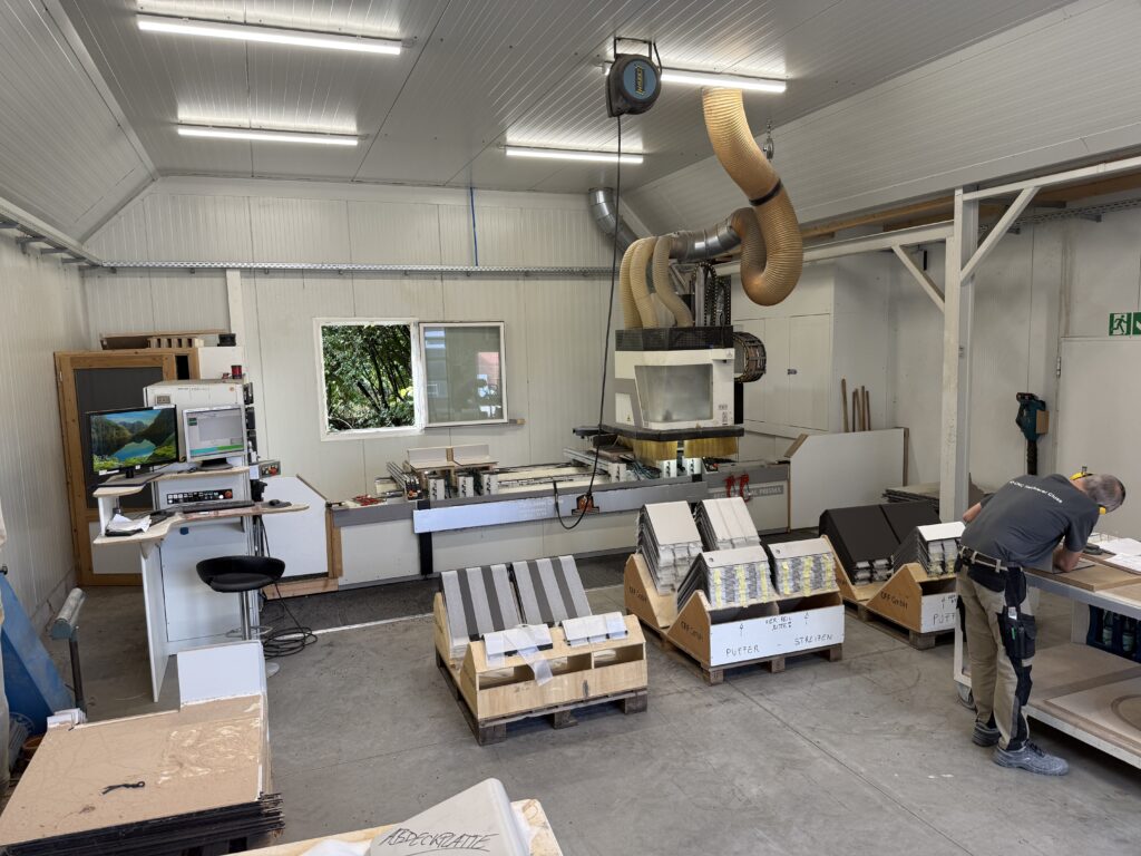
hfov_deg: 71.6
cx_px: 570
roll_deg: +1.8
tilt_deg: -5.7
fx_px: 791
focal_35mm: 24
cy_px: 428
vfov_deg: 56.8
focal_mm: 6.76
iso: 80
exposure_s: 1/100
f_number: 1.78
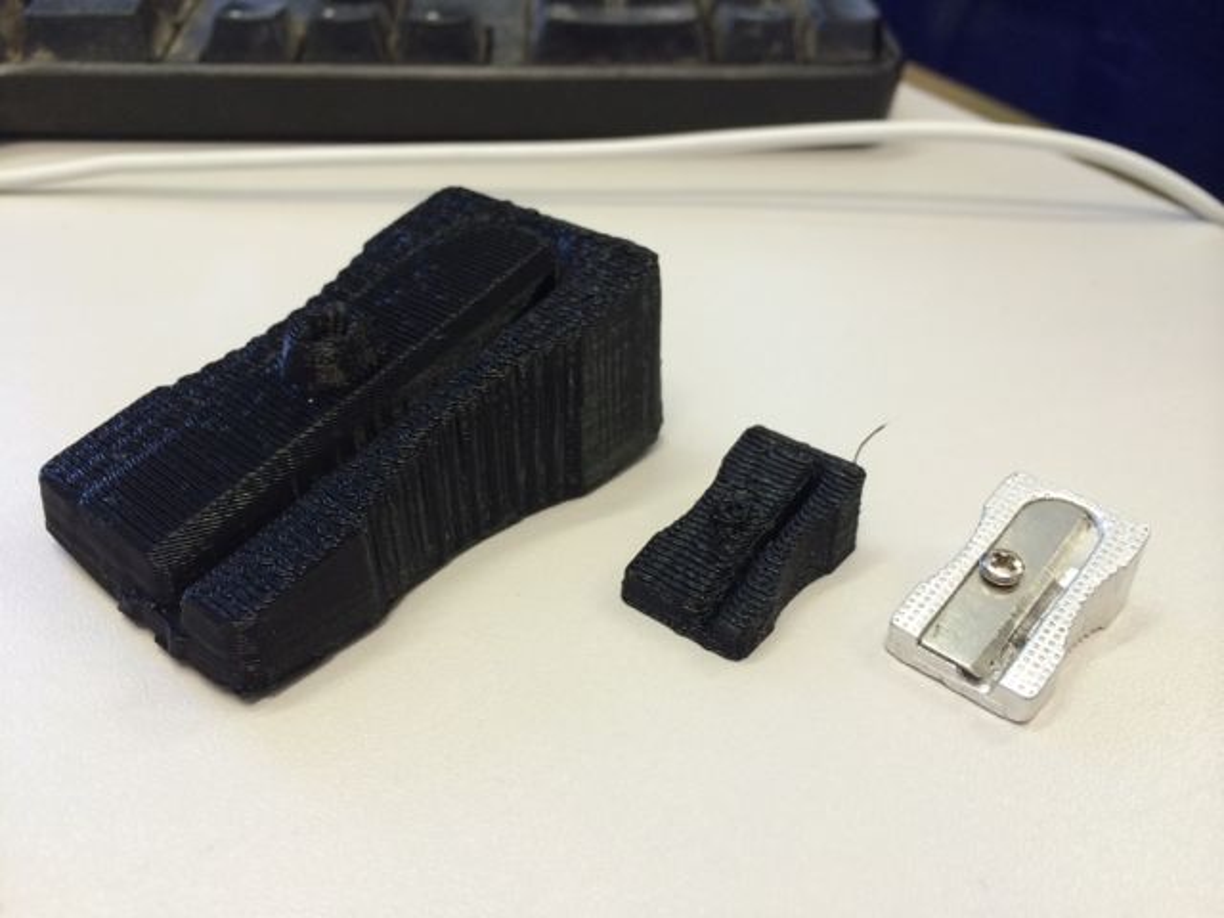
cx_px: 612
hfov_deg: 60.0
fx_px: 1061
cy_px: 459
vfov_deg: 46.8
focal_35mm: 30
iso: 160
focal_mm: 4.12
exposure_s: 1/33
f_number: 2.2
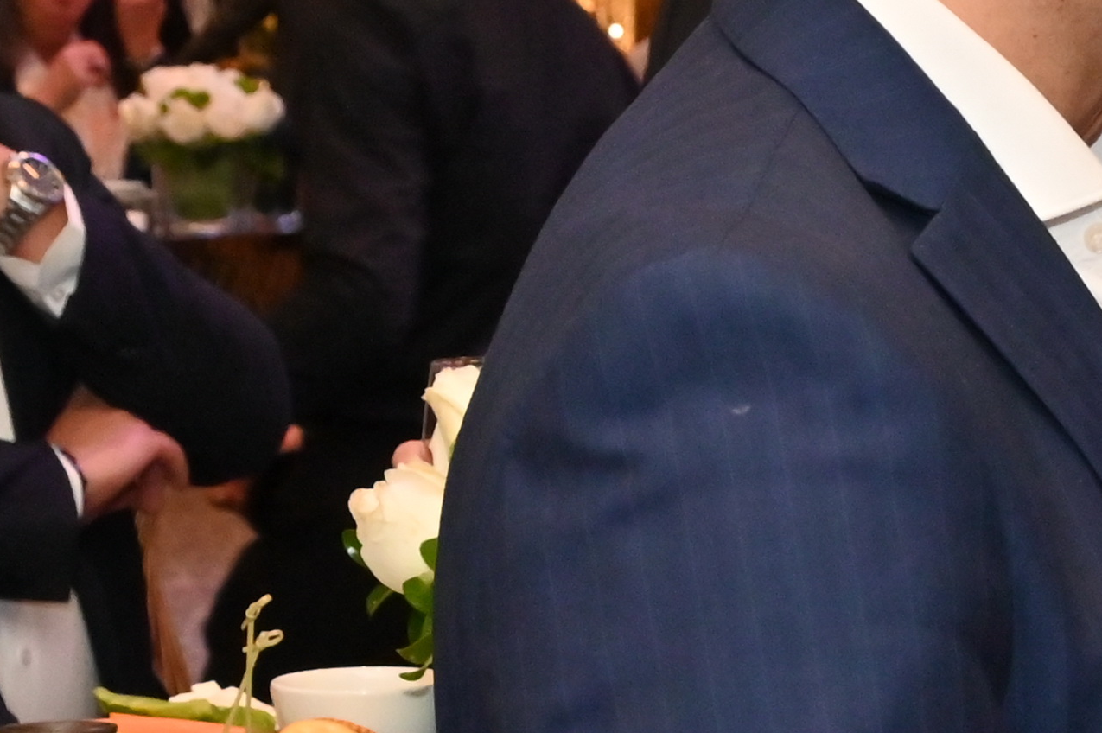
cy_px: 647
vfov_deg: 7.8
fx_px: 5383
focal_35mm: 176
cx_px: 1686
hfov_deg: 11.2
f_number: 7.1
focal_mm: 38
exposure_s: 1/80
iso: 2500
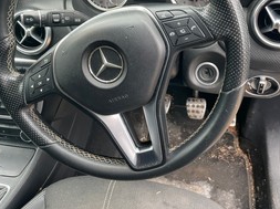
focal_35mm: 36
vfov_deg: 39.2
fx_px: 291
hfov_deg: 51.4
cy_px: 72
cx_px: 147
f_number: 1.6
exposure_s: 1/121
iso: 64
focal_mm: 4.2
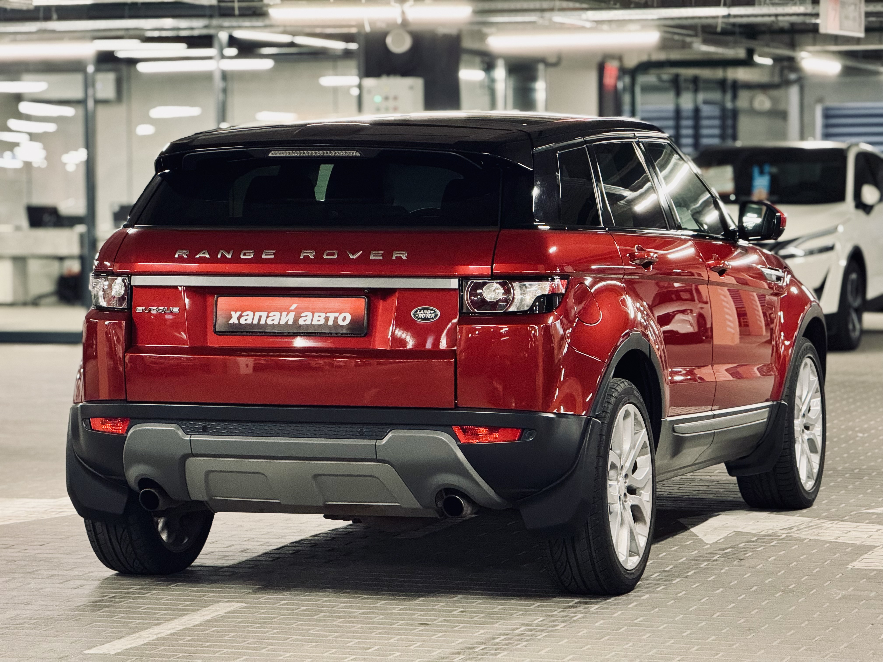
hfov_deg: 16.4
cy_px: 331
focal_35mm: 120
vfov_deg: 12.3
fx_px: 3061
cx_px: 442
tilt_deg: -2.1
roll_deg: +0.3
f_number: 2.8
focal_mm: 15.66
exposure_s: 1/33
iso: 500
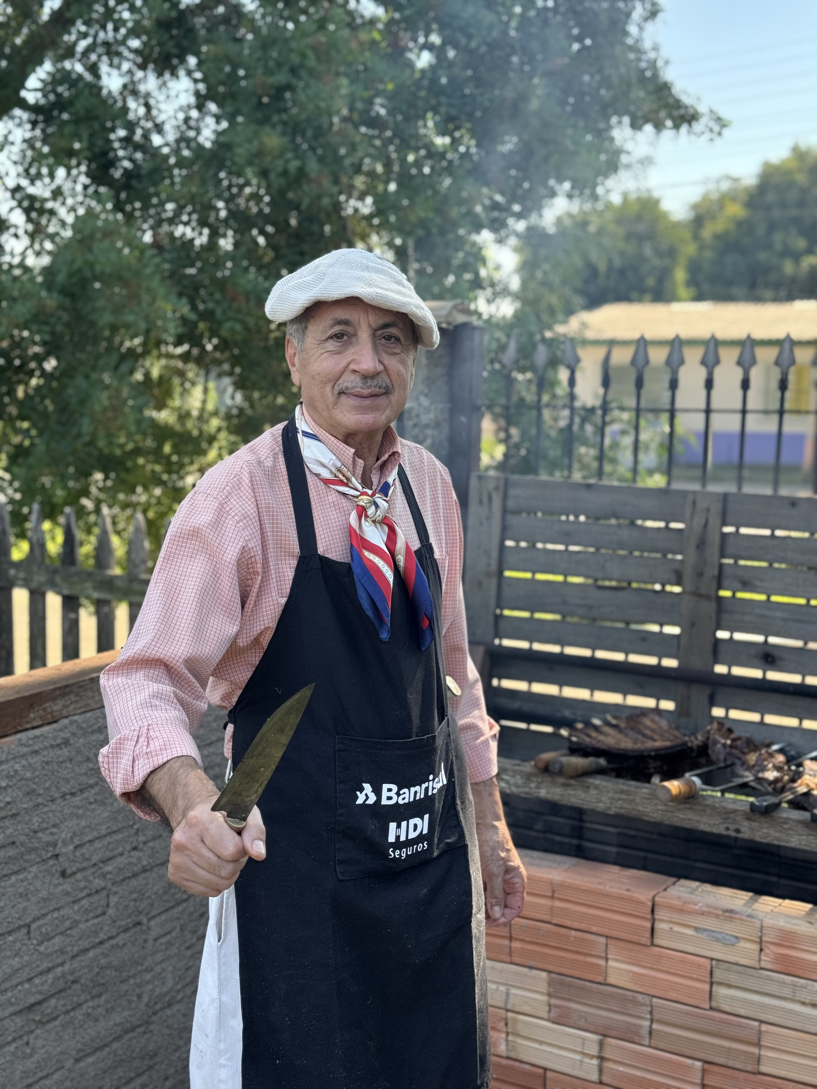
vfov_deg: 39.7
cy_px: 544
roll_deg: -0.6
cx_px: 408
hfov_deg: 30.3
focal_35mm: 48
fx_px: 1511
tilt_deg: -7.5
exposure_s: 1/420
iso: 64
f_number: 1.78
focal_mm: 6.76
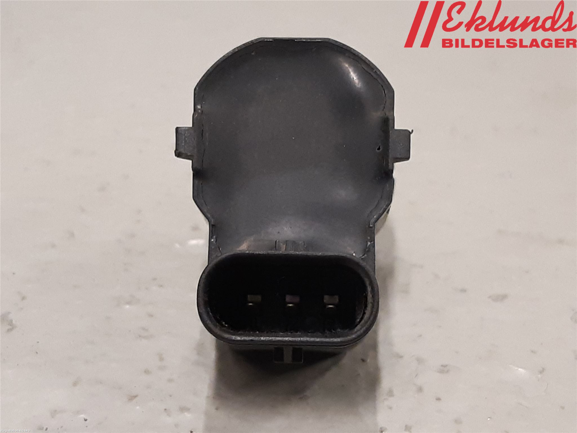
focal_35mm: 26
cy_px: 216
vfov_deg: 53.1
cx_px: 288
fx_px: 433
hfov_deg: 67.3
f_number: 1.7
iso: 200
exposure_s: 1/50
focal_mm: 3.93
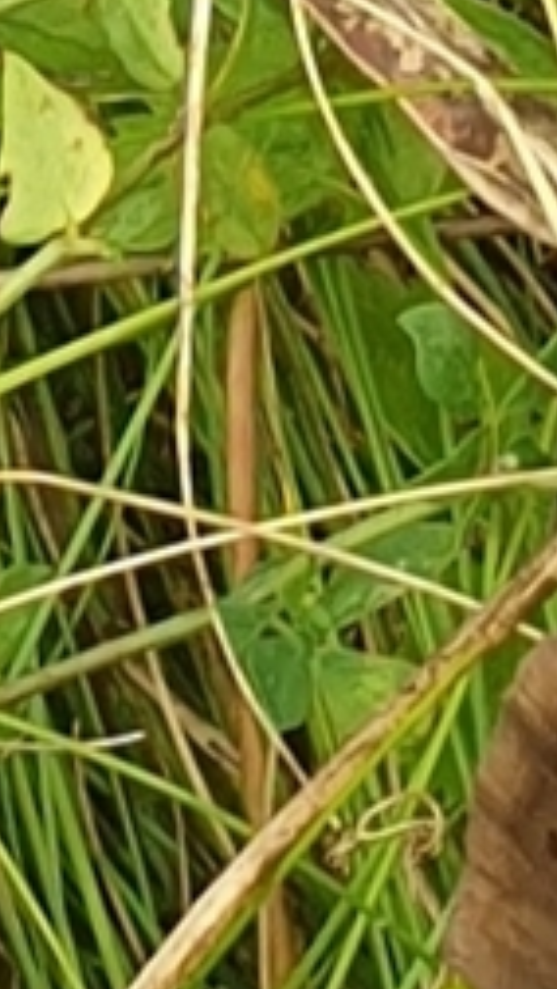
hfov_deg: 16.4
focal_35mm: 72
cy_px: 914
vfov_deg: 28.1
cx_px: 581
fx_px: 1888
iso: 50
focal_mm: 4.3
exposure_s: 1/511
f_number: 2.4
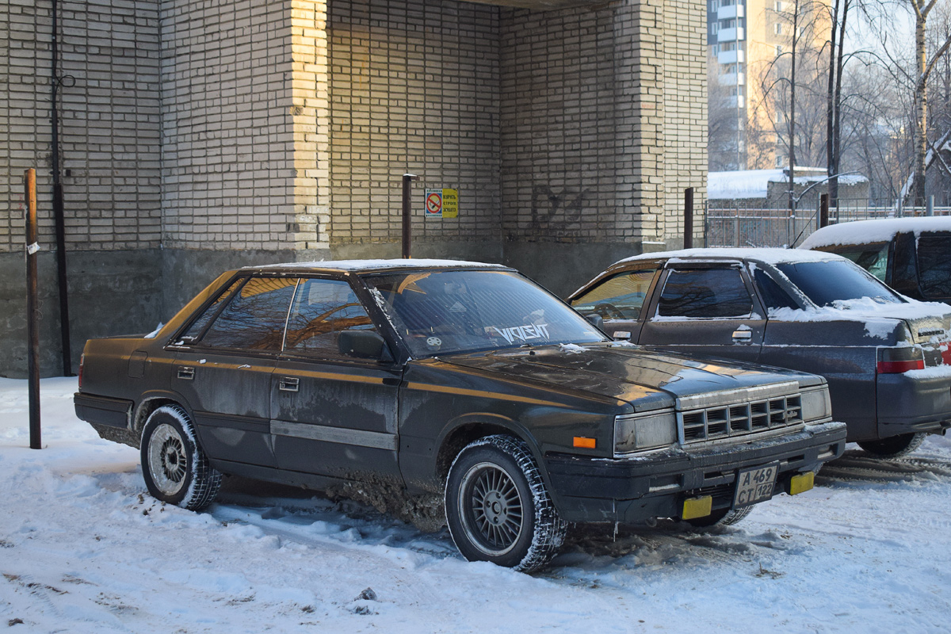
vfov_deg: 28.9
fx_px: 1228
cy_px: 317
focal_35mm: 46
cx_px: 476
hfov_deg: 42.3
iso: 800
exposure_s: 1/800
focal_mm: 31
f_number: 6.3
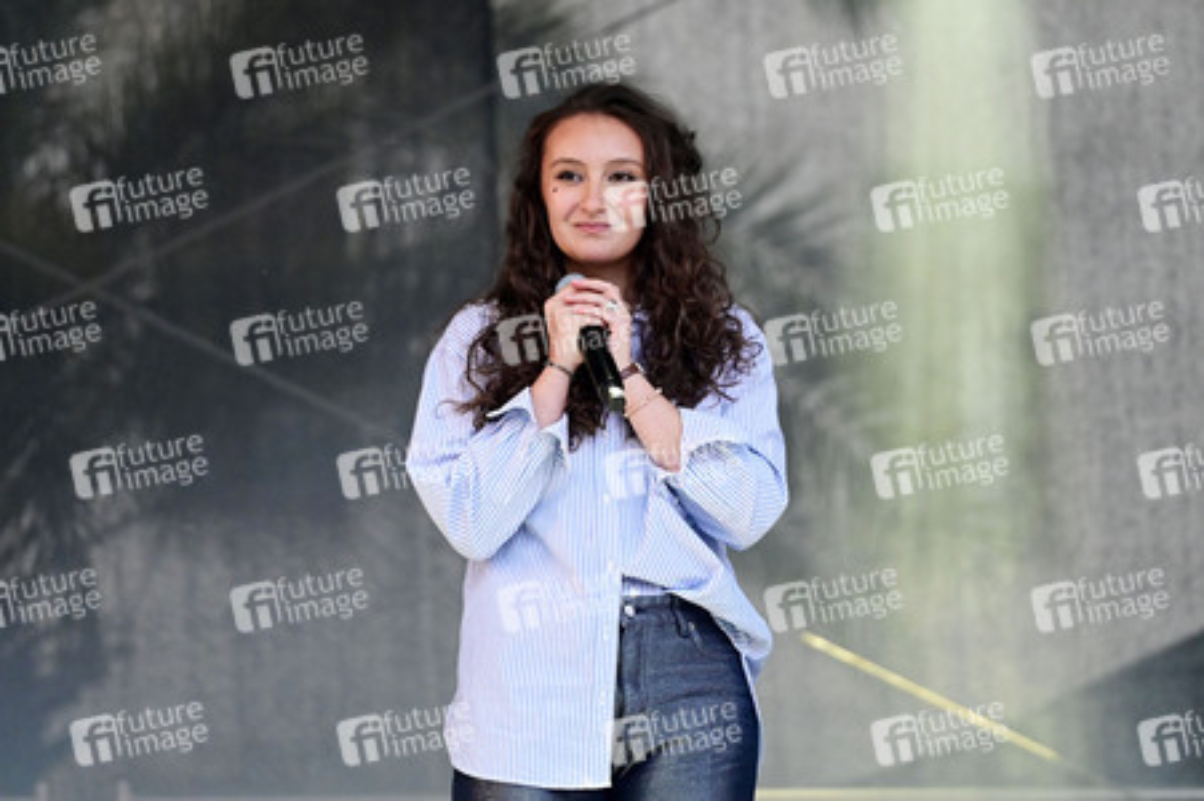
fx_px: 6684
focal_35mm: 200
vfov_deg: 6.9
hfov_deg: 10.3
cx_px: 602
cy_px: 400
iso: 5000
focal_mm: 200
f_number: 3.2
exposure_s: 1/160
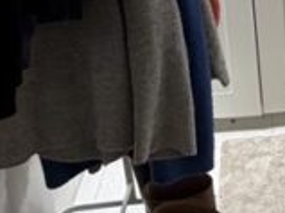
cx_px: 269
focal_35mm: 90
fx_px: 740
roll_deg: +5.4
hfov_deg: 21.2
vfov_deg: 15.9
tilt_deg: -17.4
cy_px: -30
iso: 200
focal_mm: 2.22
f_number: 2.2
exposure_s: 1/121
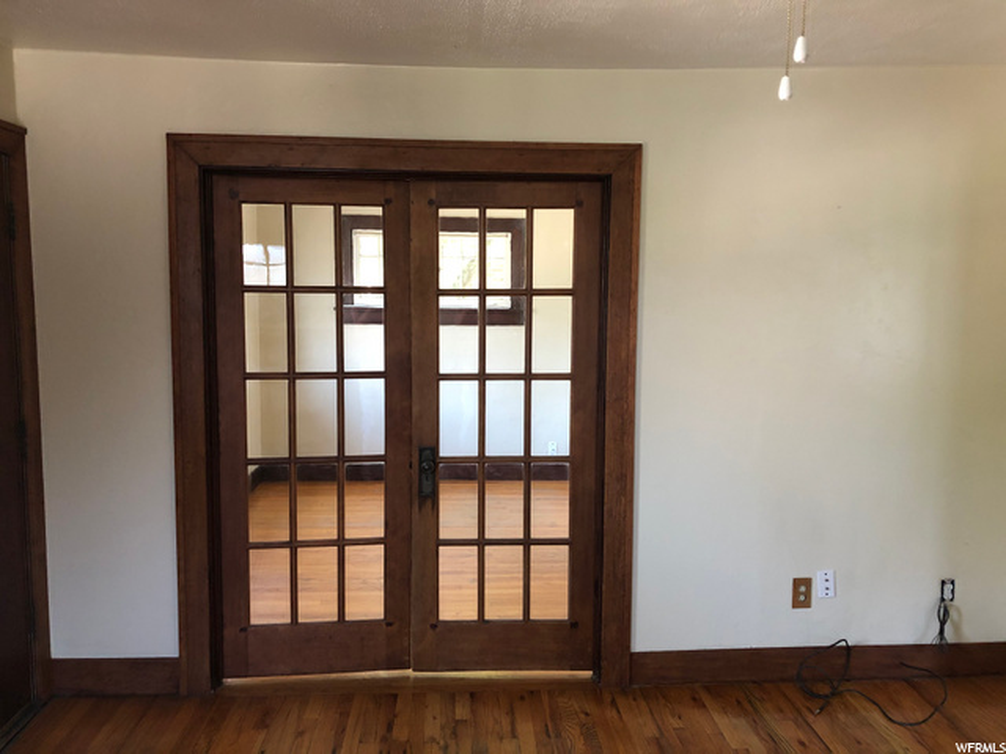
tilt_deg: -4.1
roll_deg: -0.7
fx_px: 814
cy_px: 377
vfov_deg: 49.7
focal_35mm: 28
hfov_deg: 63.4
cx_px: 503
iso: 64
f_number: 1.8
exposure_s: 1/15
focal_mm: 3.99
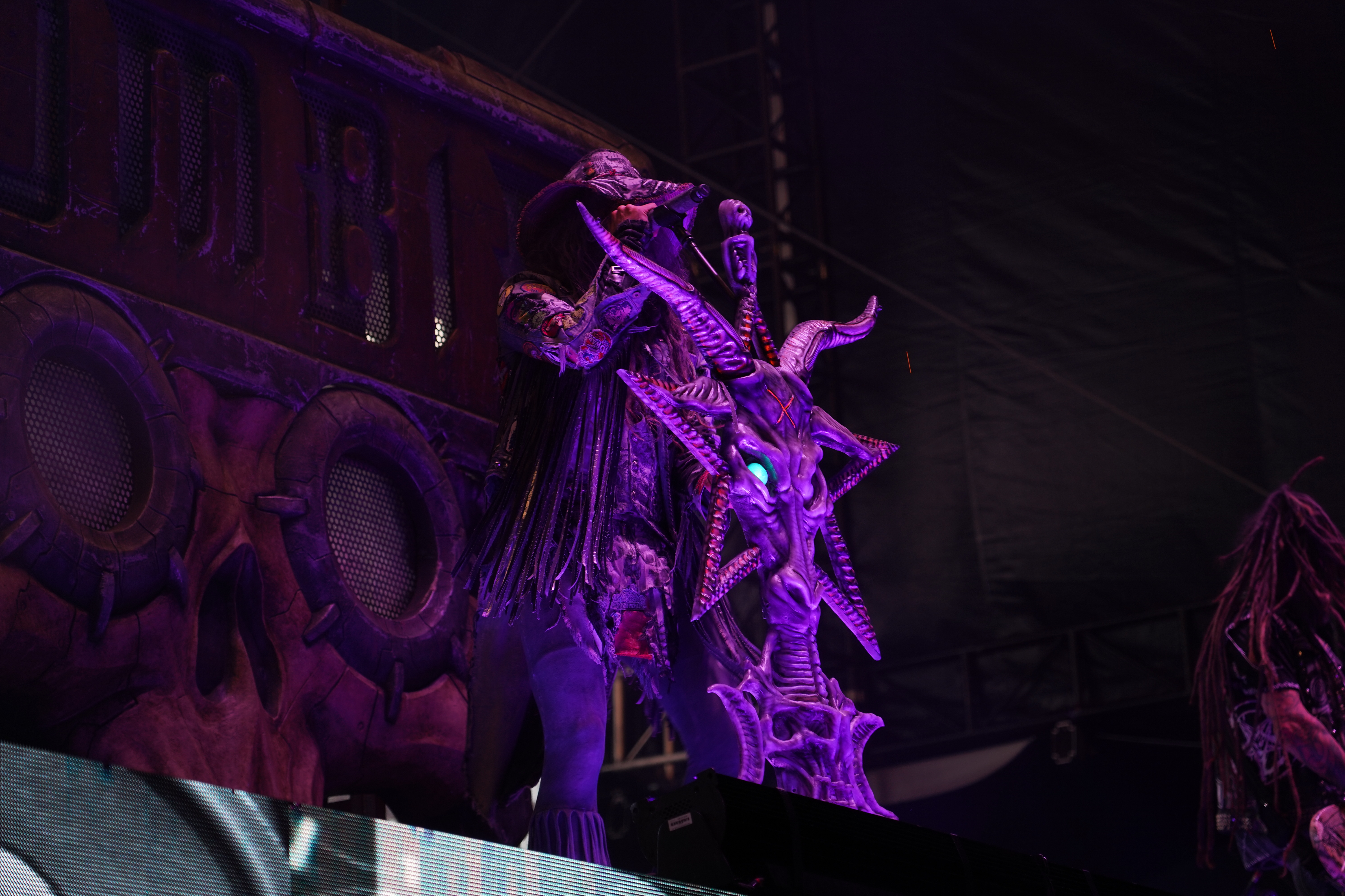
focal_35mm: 105
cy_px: 448
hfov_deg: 19.5
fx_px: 3923
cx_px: 672
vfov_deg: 13.0
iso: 200
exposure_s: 1/125
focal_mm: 105
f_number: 4
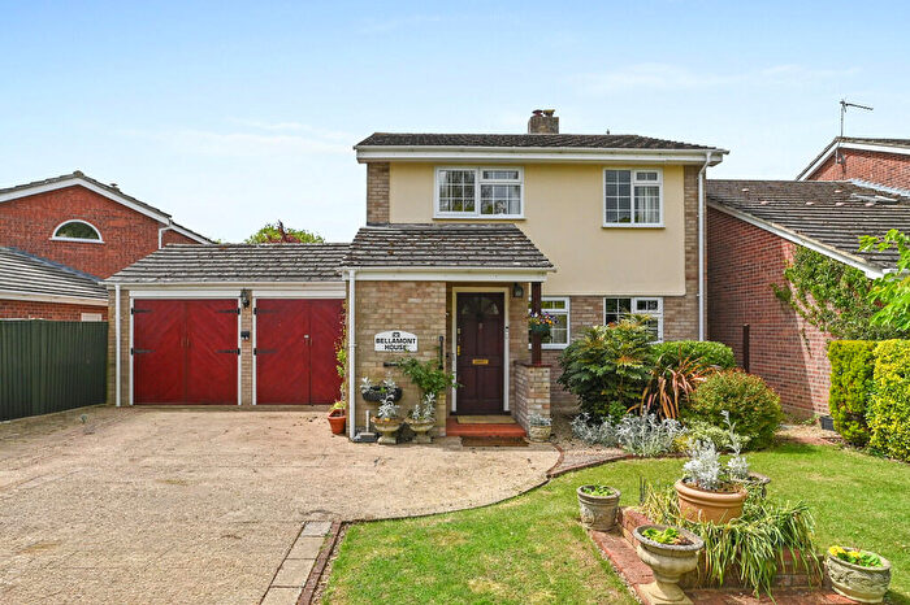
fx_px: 354
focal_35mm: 14
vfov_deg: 81.2
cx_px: 455
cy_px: 302
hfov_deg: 104.3
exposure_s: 1/1000
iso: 400
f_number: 8
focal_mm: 14
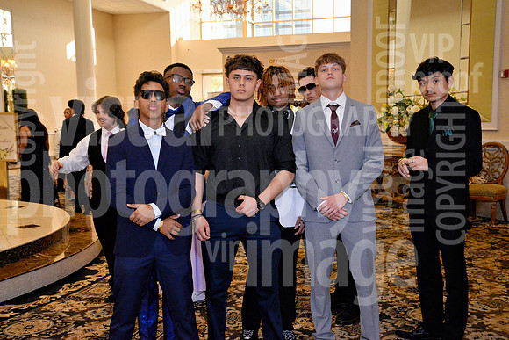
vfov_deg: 29.9
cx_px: 254
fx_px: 636
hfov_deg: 43.6
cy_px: 170
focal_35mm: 45
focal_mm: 45
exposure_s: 1/100
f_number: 7.1
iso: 3200
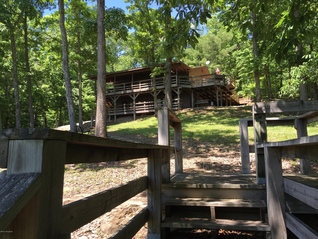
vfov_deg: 48.2
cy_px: 120
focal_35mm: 29
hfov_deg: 61.7
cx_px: 159
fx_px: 266
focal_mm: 4.15
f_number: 2.2
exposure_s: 1/377
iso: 32
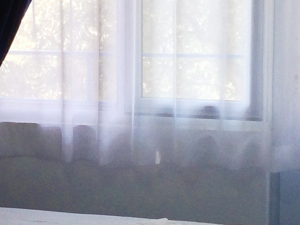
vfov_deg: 11.1
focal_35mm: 134
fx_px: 1162
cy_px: 97
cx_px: 18
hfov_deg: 14.5
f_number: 2.2
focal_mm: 4.15
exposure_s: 1/100
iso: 64
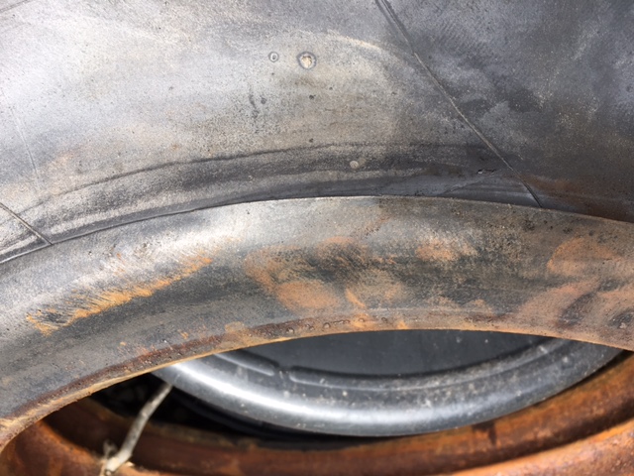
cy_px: 238
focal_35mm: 29
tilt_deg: -81.9
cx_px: 317
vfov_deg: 48.2
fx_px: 531
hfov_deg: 61.7
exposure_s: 1/109
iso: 25
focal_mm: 4.15
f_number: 2.2
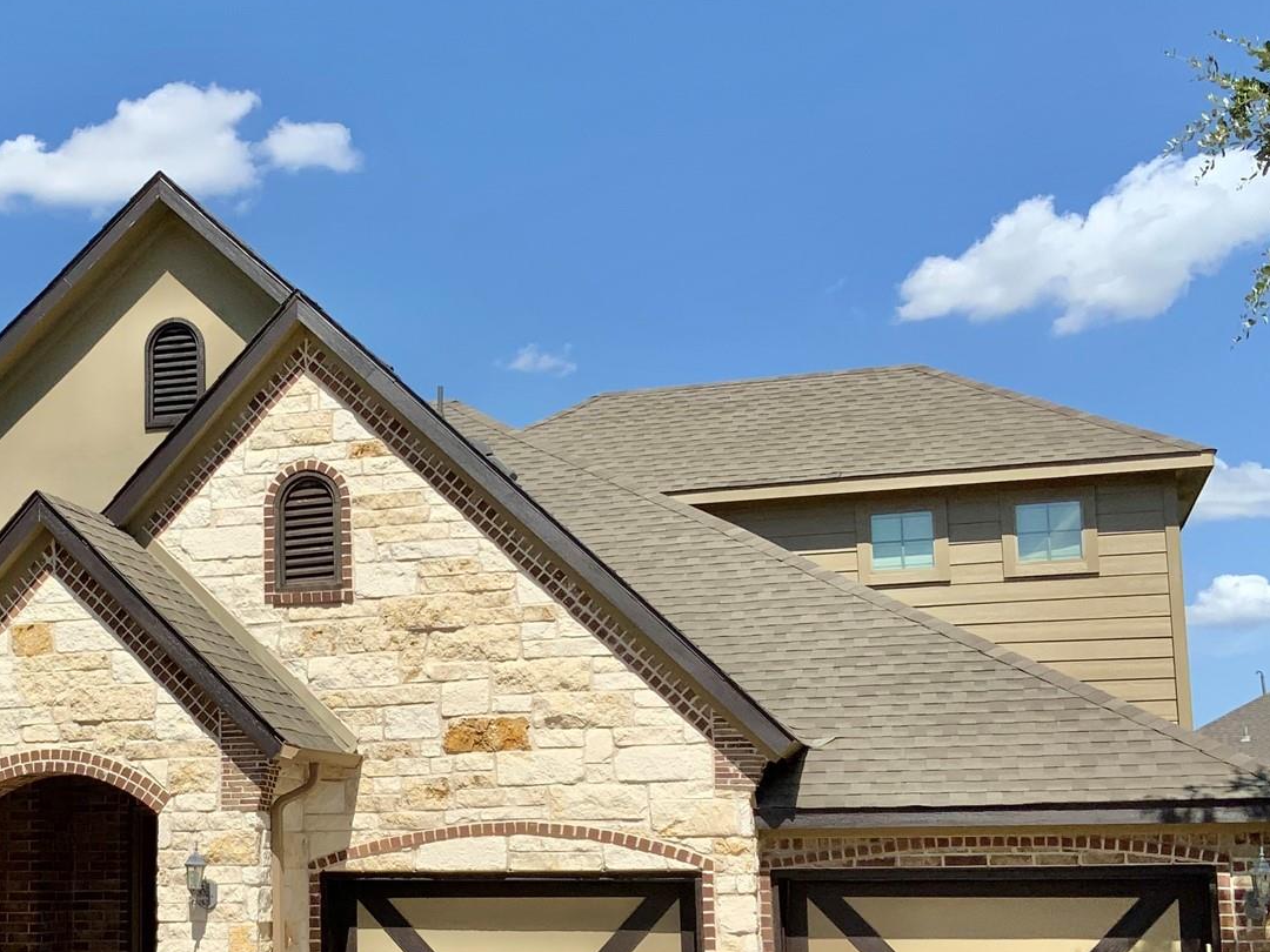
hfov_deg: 34.0
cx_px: 280
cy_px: 608
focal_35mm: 55
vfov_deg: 26.5
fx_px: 2018
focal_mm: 3
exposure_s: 1/2959
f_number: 1.8
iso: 20
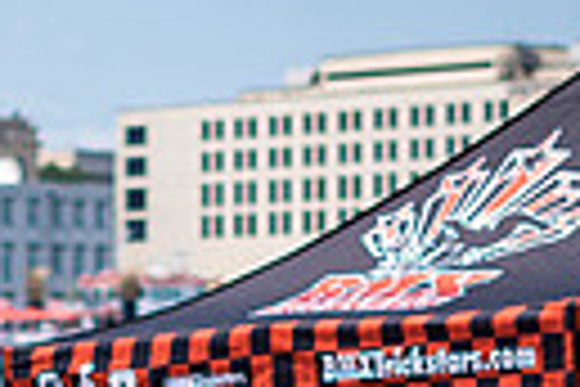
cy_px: 1018
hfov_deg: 6.8
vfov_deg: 4.4
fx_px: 4897
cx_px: 5
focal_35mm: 304
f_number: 1.8
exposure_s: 1/3200
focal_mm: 50
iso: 64
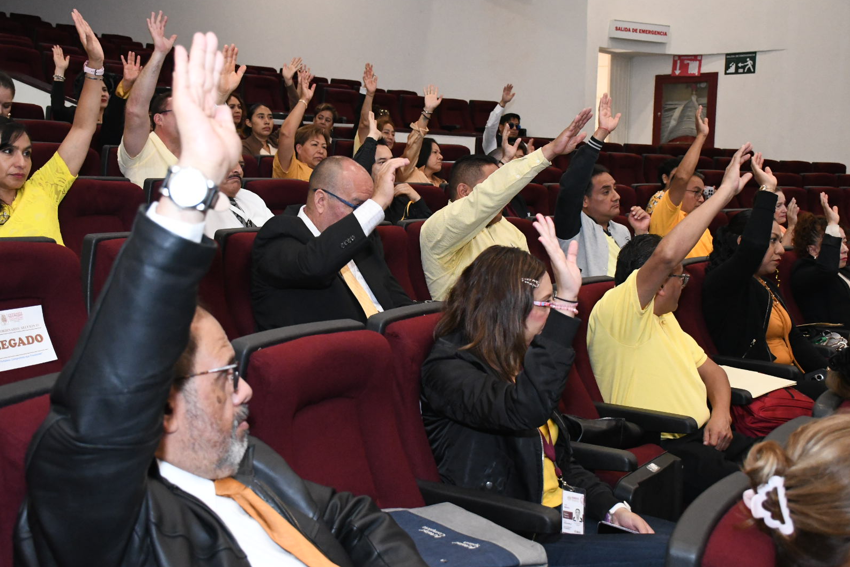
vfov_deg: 29.2
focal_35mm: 46
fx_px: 1086
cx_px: 416
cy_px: 278
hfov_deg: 42.7
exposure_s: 1/125
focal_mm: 30
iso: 5000
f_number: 5.6
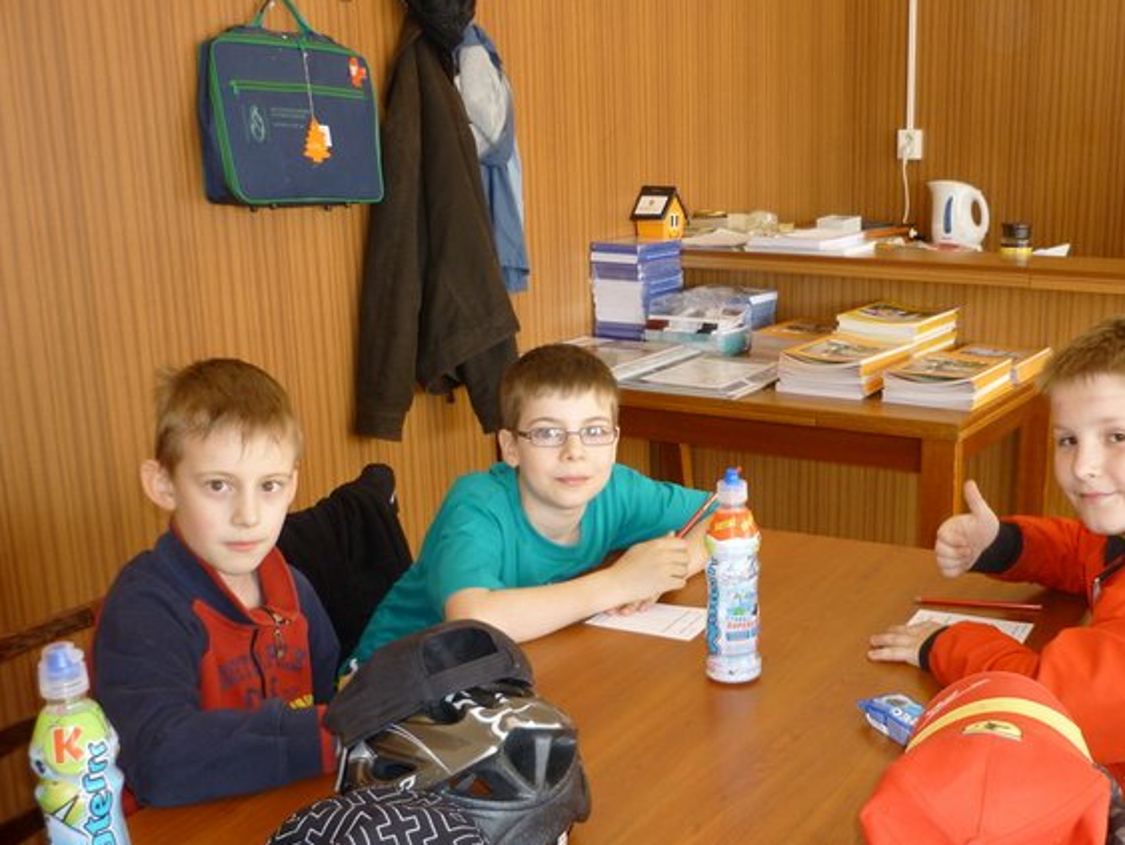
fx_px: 1333
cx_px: 693
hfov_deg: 45.4
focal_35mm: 41
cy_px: 472
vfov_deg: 35.1
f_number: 2.8
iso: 100
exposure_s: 1/30
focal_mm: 5.5
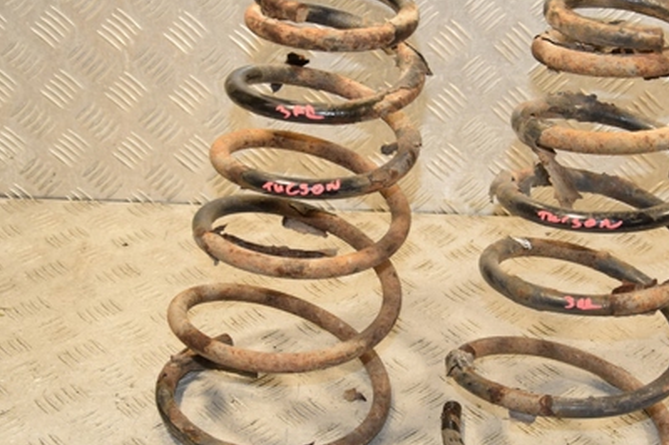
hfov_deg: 28.0
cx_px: 421
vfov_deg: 18.9
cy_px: 217
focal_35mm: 72
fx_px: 1337
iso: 800
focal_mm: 30
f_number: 6.3
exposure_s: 1/200
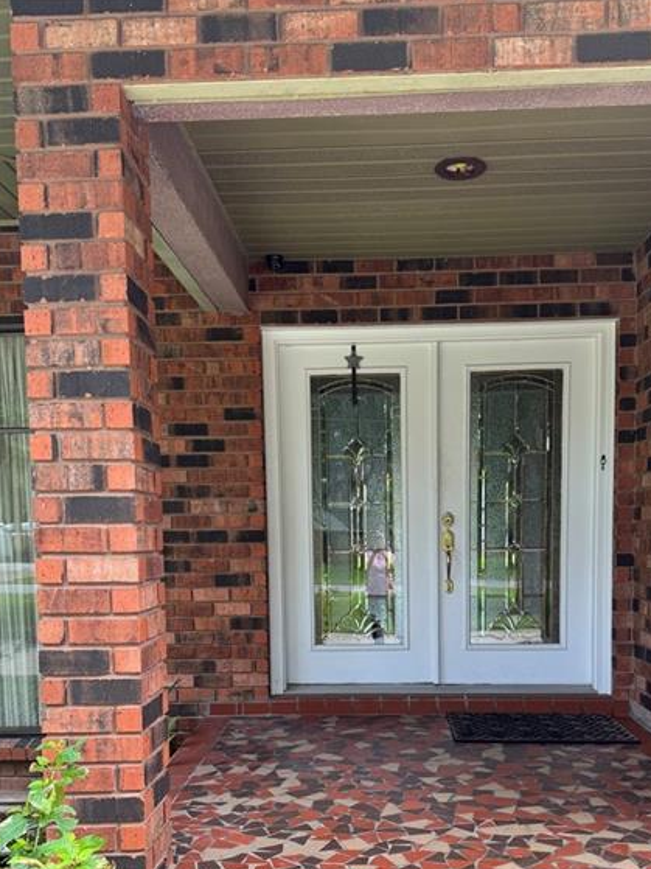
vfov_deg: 54.1
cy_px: 591
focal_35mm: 33
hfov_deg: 42.9
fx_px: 828
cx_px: 348
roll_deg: +2.1
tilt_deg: -2.3
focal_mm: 6.76
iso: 64
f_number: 1.78
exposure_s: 1/151
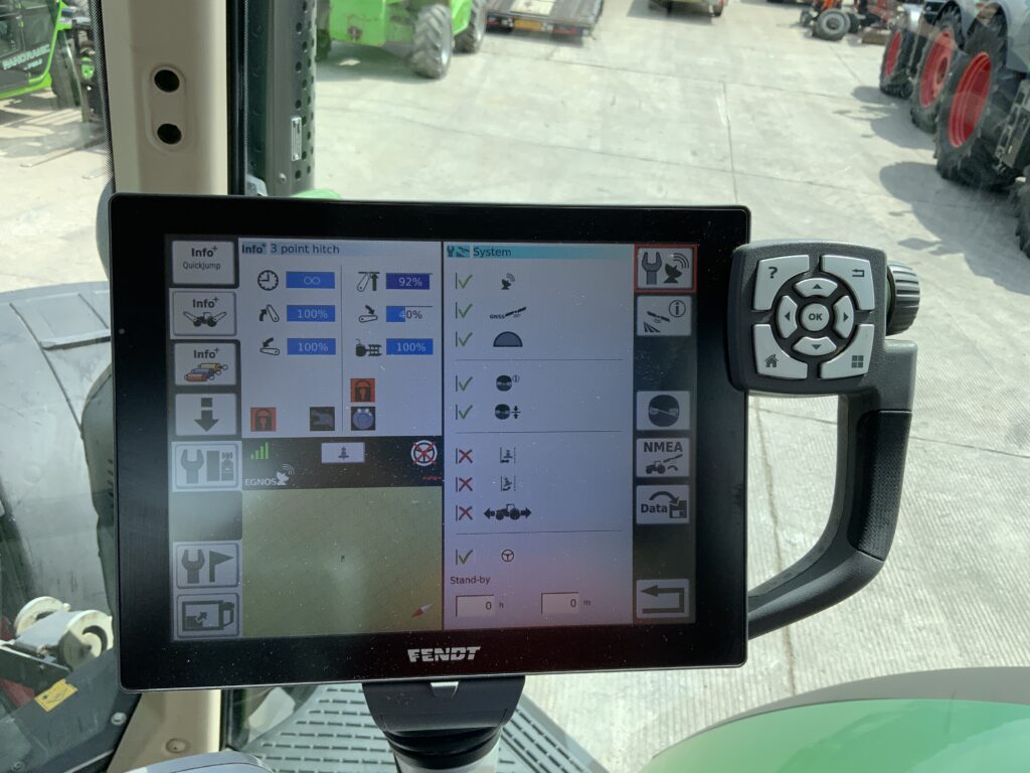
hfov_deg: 61.7
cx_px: 515
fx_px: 863
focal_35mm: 29
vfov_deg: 48.2
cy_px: 386
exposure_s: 1/816
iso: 16
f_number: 1.8
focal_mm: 3
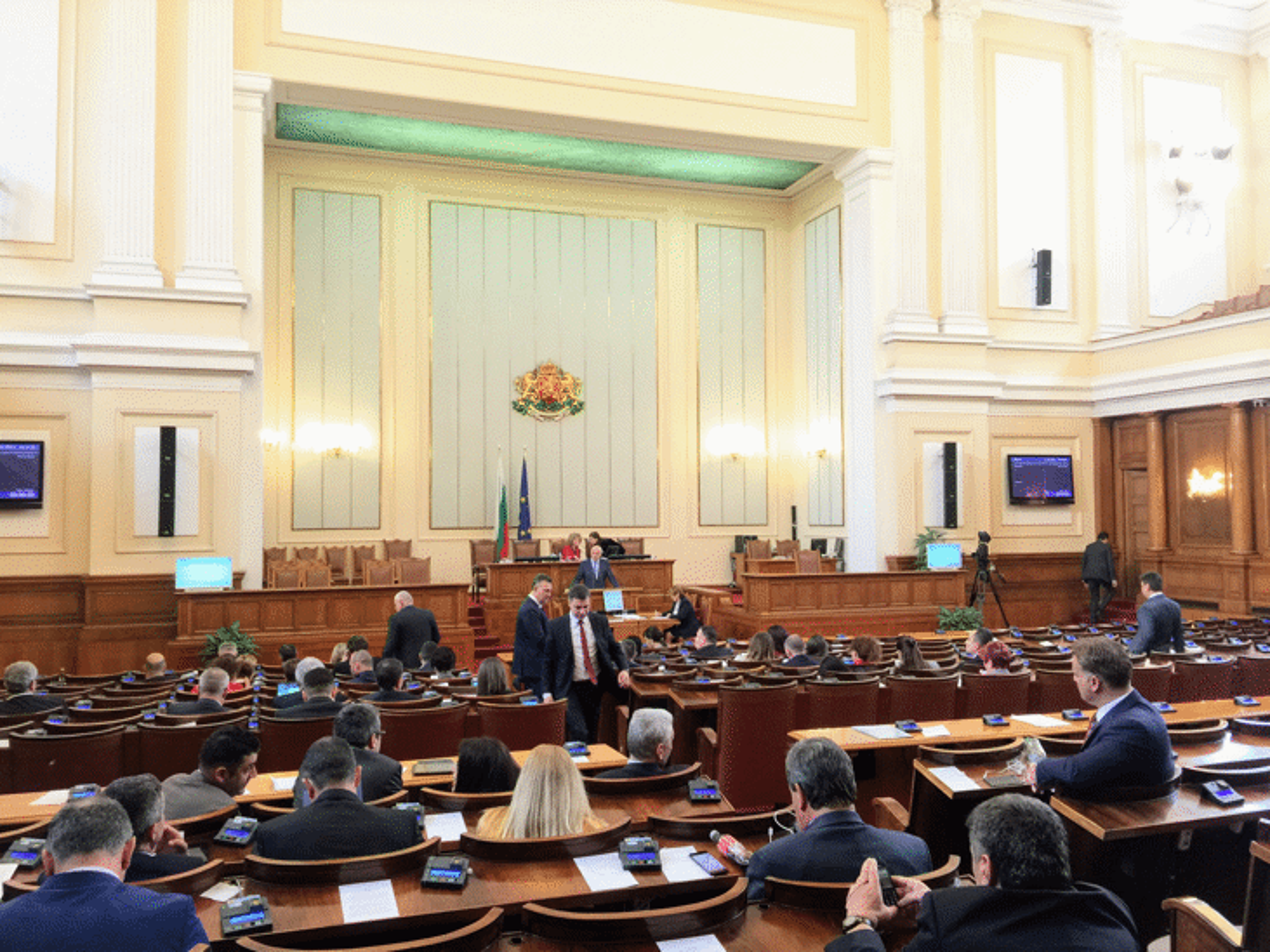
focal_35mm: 29
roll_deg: -0.2
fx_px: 1064
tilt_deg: +1.5
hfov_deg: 61.7
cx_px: 635
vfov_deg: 48.2
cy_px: 476
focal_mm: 4.15
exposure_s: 1/17
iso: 50
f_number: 2.2
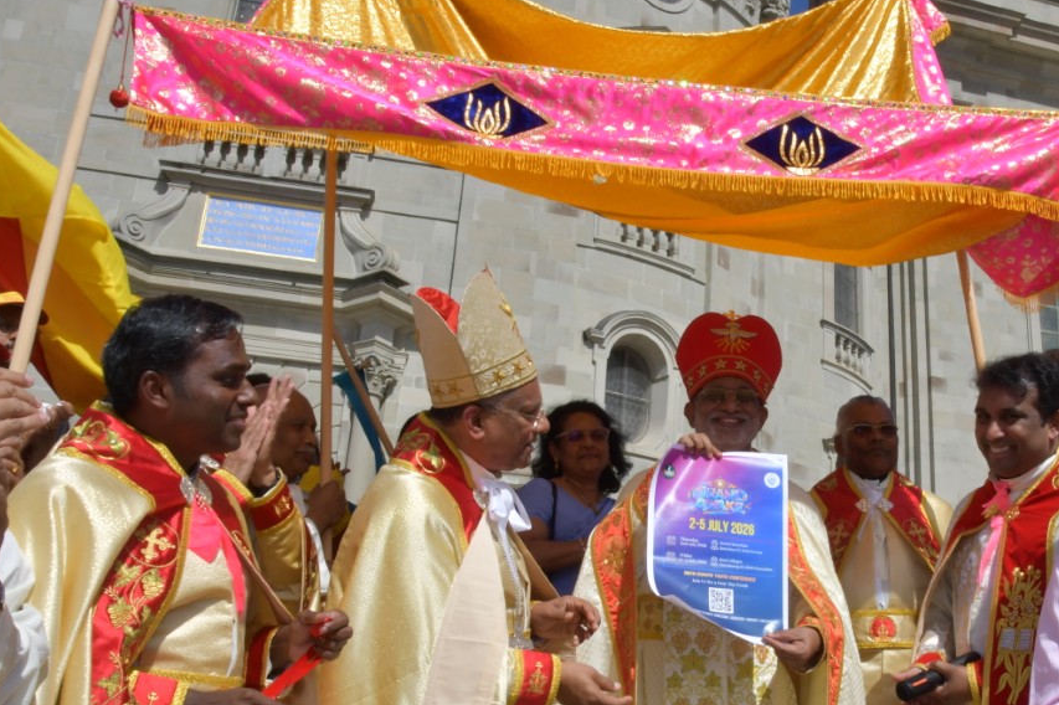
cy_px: 448
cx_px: 732
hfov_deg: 49.5
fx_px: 1117
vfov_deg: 34.8
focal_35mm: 38
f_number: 22
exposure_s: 1/250
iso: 560
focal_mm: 18
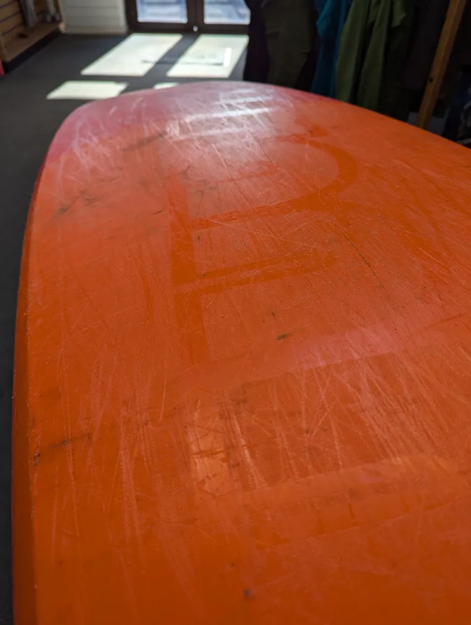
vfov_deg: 71.5
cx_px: 236
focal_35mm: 24
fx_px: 434
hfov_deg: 57.0
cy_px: 312
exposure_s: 1/222
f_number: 1.85
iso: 21
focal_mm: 6.81
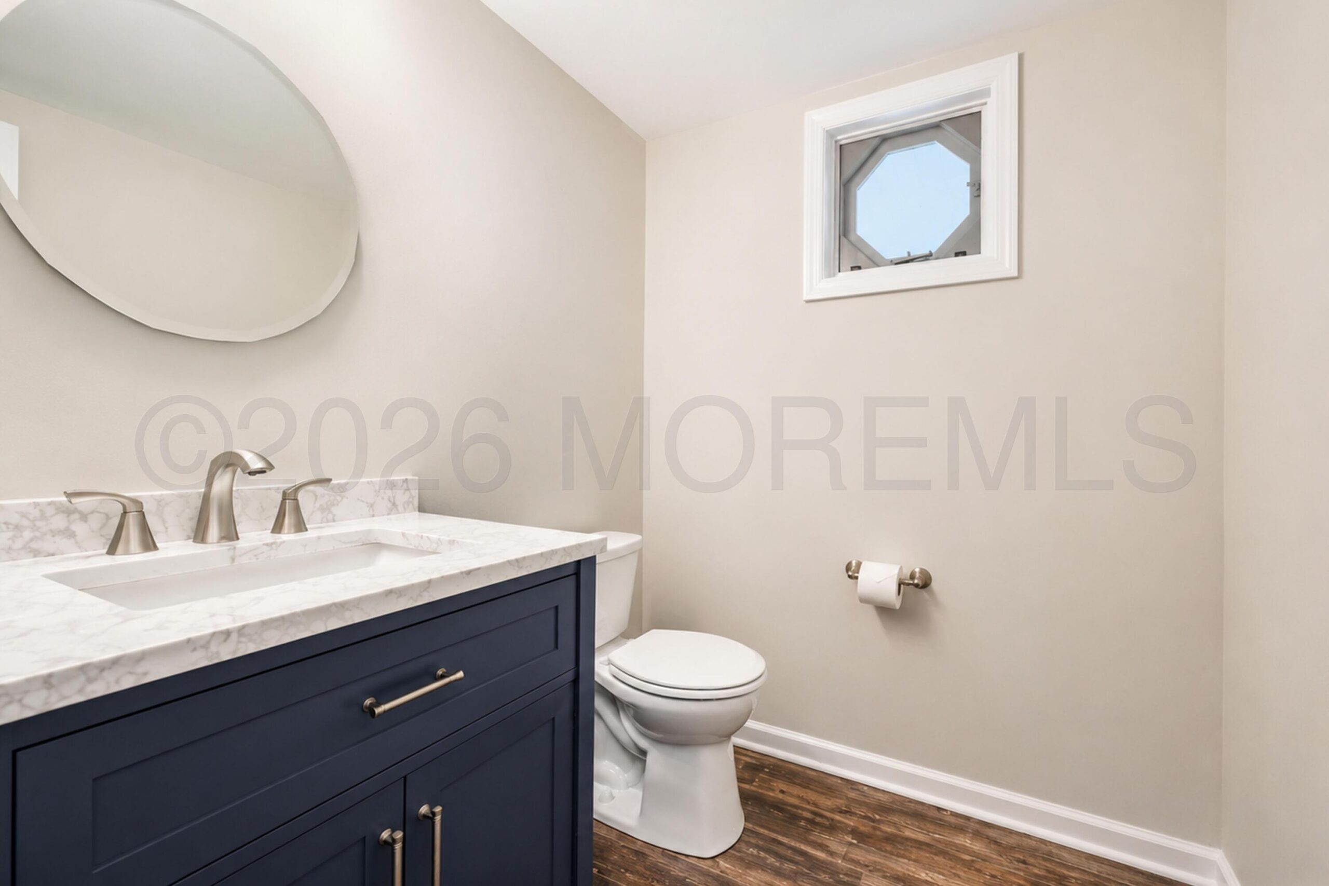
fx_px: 554
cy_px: 443
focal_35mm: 15
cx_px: 664
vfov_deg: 77.3
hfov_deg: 100.4
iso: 2000
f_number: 5
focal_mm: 10
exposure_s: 1/60
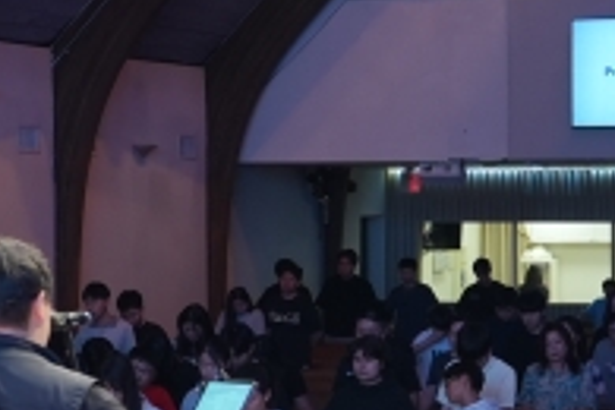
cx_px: 416
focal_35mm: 148
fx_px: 2528
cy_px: 293
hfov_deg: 13.8
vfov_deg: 9.3
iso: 500
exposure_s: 1/30
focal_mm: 24
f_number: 4
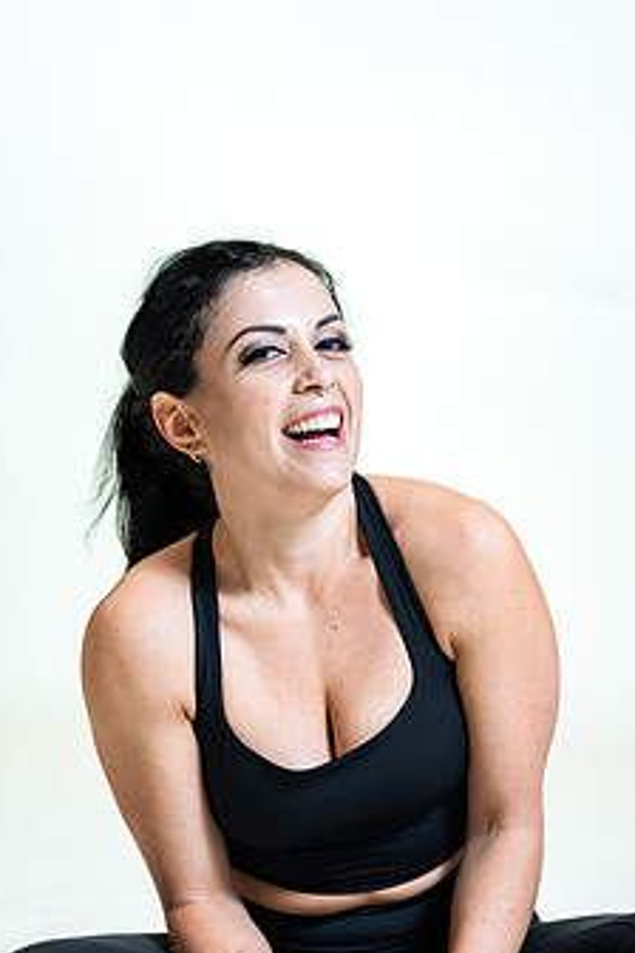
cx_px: 386
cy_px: 635
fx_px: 3016
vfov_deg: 17.9
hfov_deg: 12.0
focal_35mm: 114
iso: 320
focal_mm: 85
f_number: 4
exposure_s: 1/160
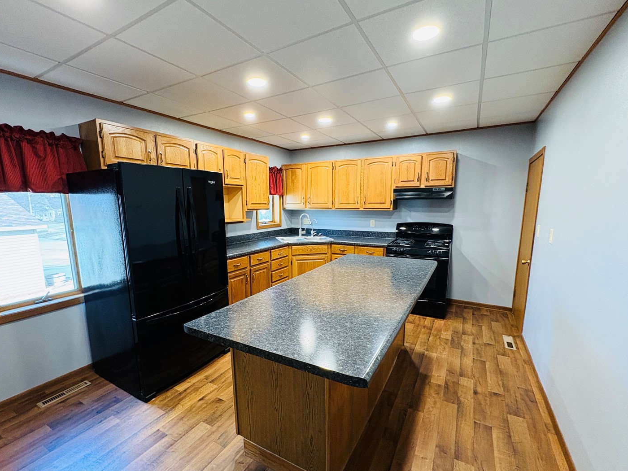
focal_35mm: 16
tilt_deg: -9.4
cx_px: 304
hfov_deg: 94.5
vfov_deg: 78.0
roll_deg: +0.2
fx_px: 290
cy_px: 251
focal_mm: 2.22
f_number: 2.2
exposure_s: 1/60
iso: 320
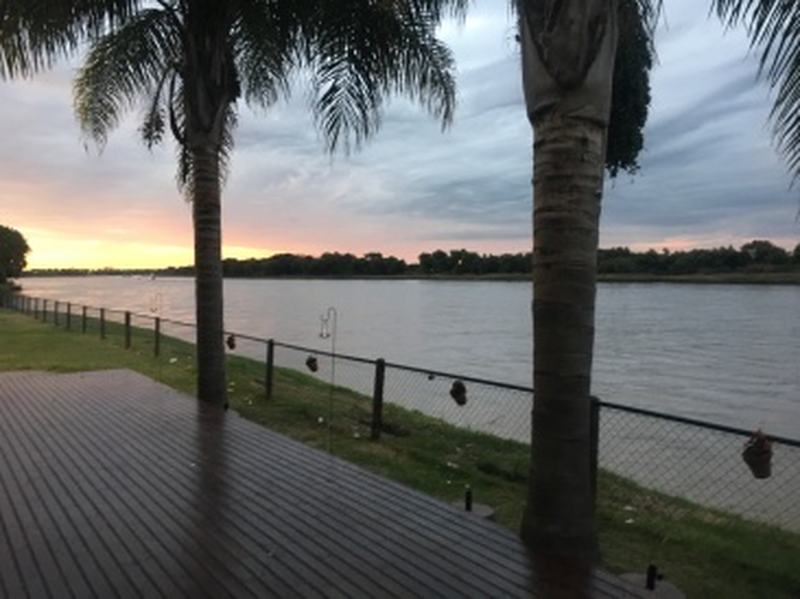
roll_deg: +1.0
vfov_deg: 48.2
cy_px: 300
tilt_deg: -0.9
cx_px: 400
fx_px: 670
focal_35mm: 29
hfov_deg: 61.7
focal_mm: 4.15
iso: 125
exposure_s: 1/33
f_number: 2.2
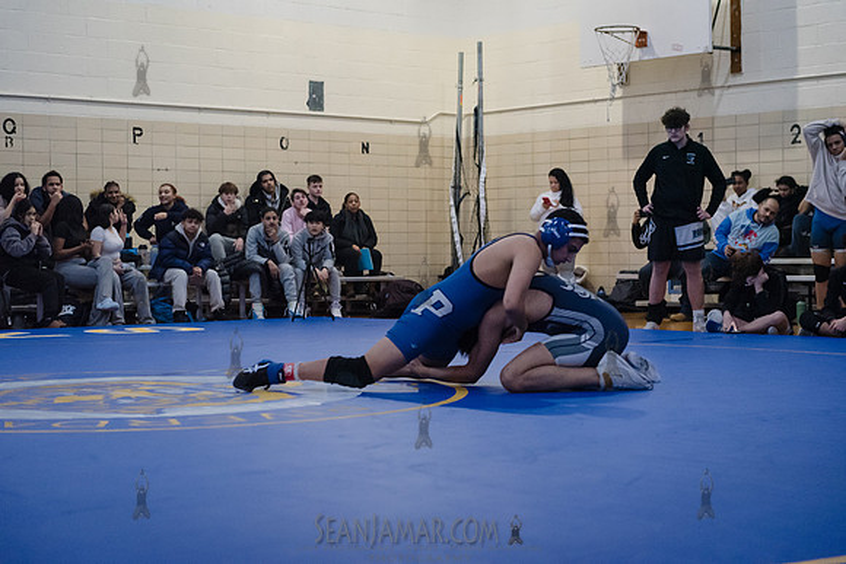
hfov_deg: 28.8
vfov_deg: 19.5
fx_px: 1645
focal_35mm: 70
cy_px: 282
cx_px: 423
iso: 6400
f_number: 3.2
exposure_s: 1/400
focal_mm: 70
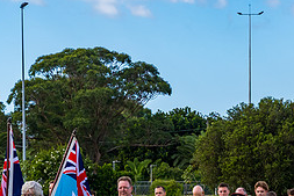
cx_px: 172
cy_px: 204
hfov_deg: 10.6
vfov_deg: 7.1
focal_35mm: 194
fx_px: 1585
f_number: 5.6
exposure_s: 1/1600
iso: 400
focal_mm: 56
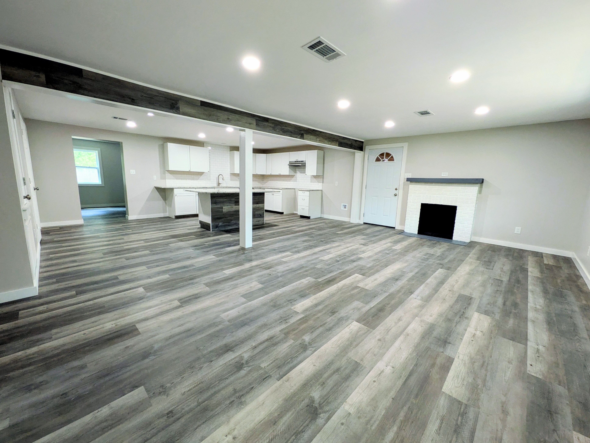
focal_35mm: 14
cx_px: 295
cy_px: 222
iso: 111
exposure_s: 1/30
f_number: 2.2
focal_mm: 1.85
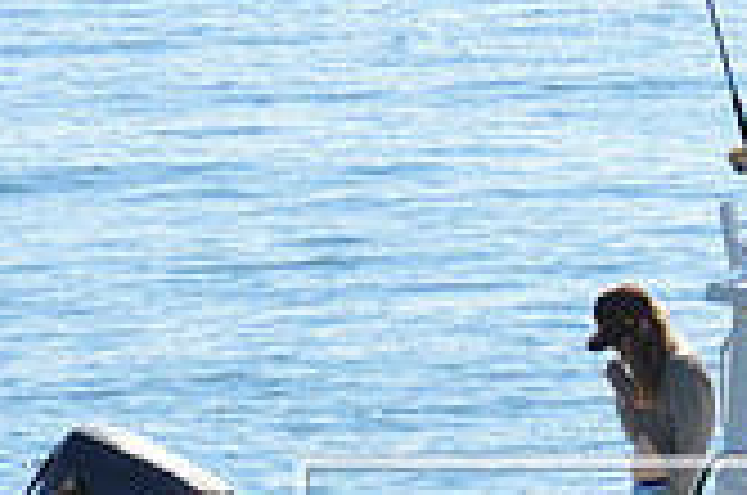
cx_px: 824
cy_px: 608
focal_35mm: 609
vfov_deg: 2.2
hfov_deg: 3.4
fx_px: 12612
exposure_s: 1/250
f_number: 8
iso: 100
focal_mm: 116
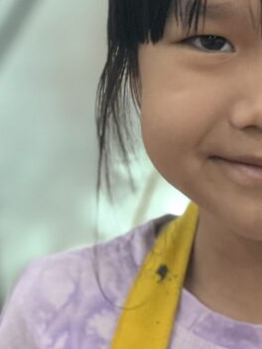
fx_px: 2947
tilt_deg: -20.8
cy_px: 336
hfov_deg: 5.1
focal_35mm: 292
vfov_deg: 6.8
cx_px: 266
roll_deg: -3.5
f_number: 2.8
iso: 125
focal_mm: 9
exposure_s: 1/50
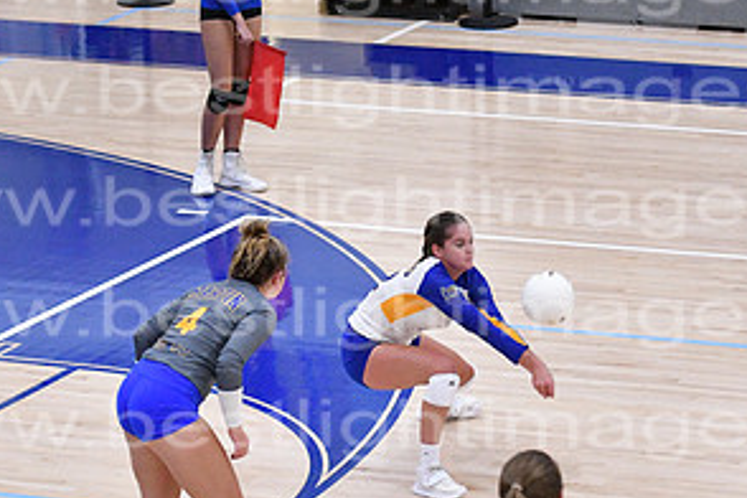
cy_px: 263
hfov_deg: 8.7
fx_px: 4917
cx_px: 440
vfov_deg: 5.8
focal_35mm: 237
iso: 6400
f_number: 3.2
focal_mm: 80
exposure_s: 1/1000
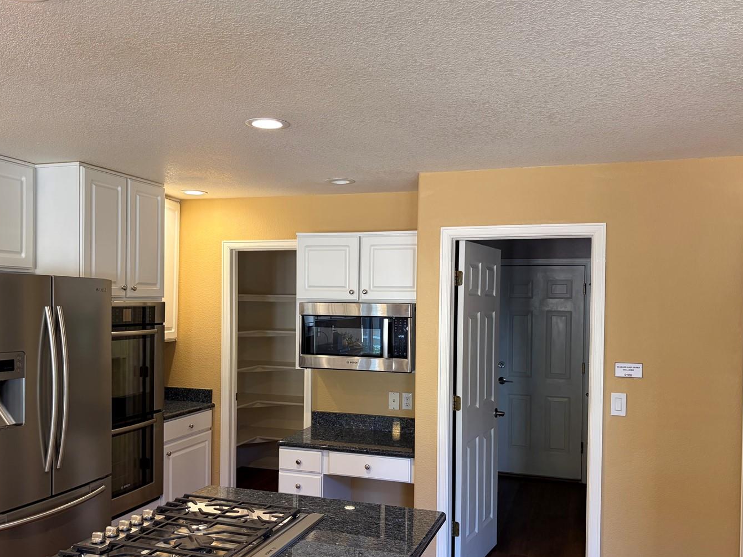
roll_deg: -0.7
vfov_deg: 45.3
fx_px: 665
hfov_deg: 58.4
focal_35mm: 31
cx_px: 373
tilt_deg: -0.3
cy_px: 311
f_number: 1.6
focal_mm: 5.96
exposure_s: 1/60
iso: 100
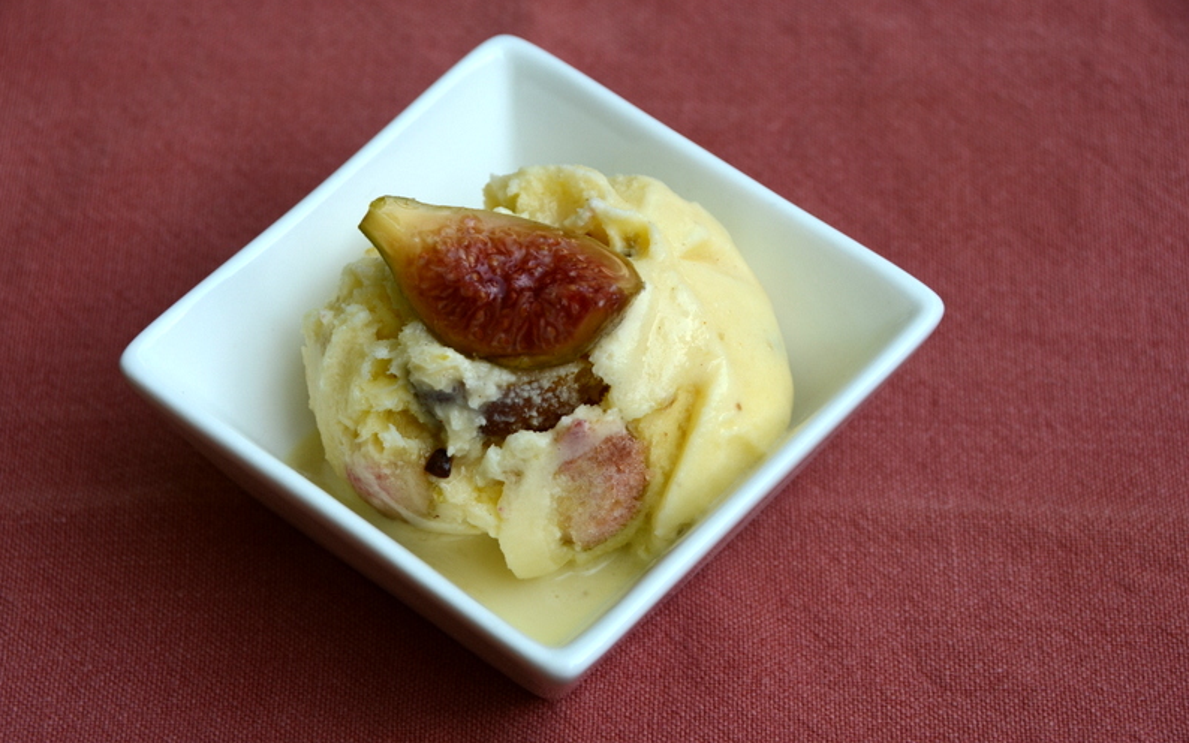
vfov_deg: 10.6
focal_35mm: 123
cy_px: 376
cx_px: 596
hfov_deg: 17.0
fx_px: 3985
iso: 200
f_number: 8
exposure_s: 1/320
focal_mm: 80
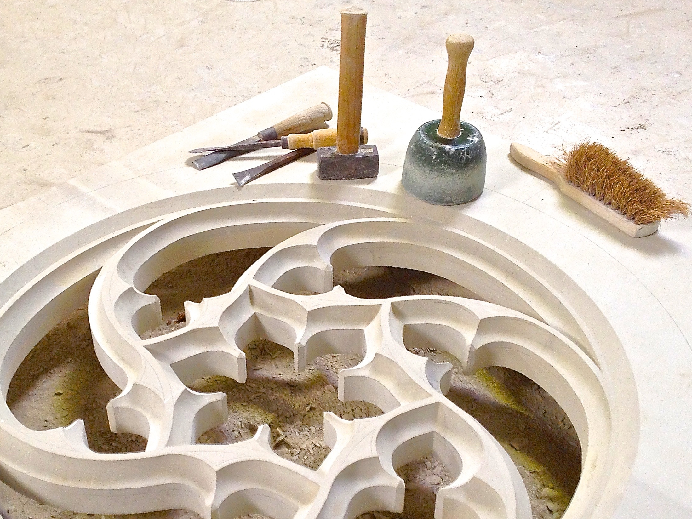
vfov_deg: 27.9
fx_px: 1040
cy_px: 348
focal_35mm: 52
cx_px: 275
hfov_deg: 36.7
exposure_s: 1/20
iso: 80
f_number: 2.4
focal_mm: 4.28
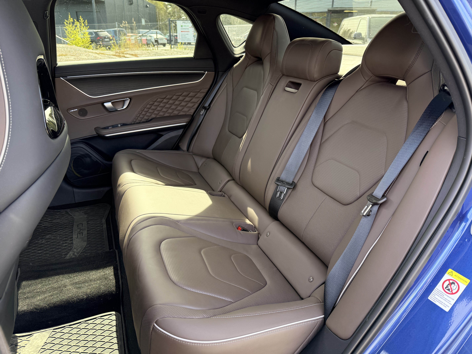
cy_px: 177
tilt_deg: -22.1
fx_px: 327
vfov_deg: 56.8
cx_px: 236
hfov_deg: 71.6
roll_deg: -0.8
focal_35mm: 24
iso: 100
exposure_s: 1/237
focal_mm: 6.76
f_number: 1.78
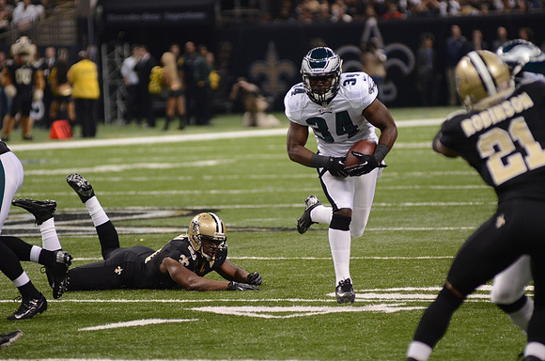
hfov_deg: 6.9
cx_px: 272
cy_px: 180
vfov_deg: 4.6
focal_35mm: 300
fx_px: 4532
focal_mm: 200
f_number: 2.8
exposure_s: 1/2000
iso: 1600
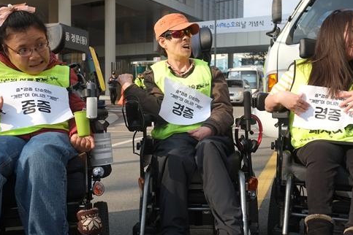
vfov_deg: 35.0
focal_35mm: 38
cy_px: 122
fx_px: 373
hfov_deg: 50.7
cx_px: 183
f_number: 4
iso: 250
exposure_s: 1/800
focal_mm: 18
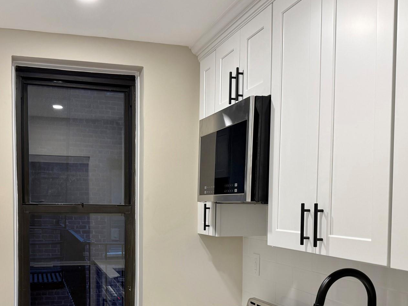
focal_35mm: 39
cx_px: 165
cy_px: 235
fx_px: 460
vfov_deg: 35.9
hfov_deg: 47.6
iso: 125
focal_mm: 6.76
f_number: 1.78
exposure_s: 1/60
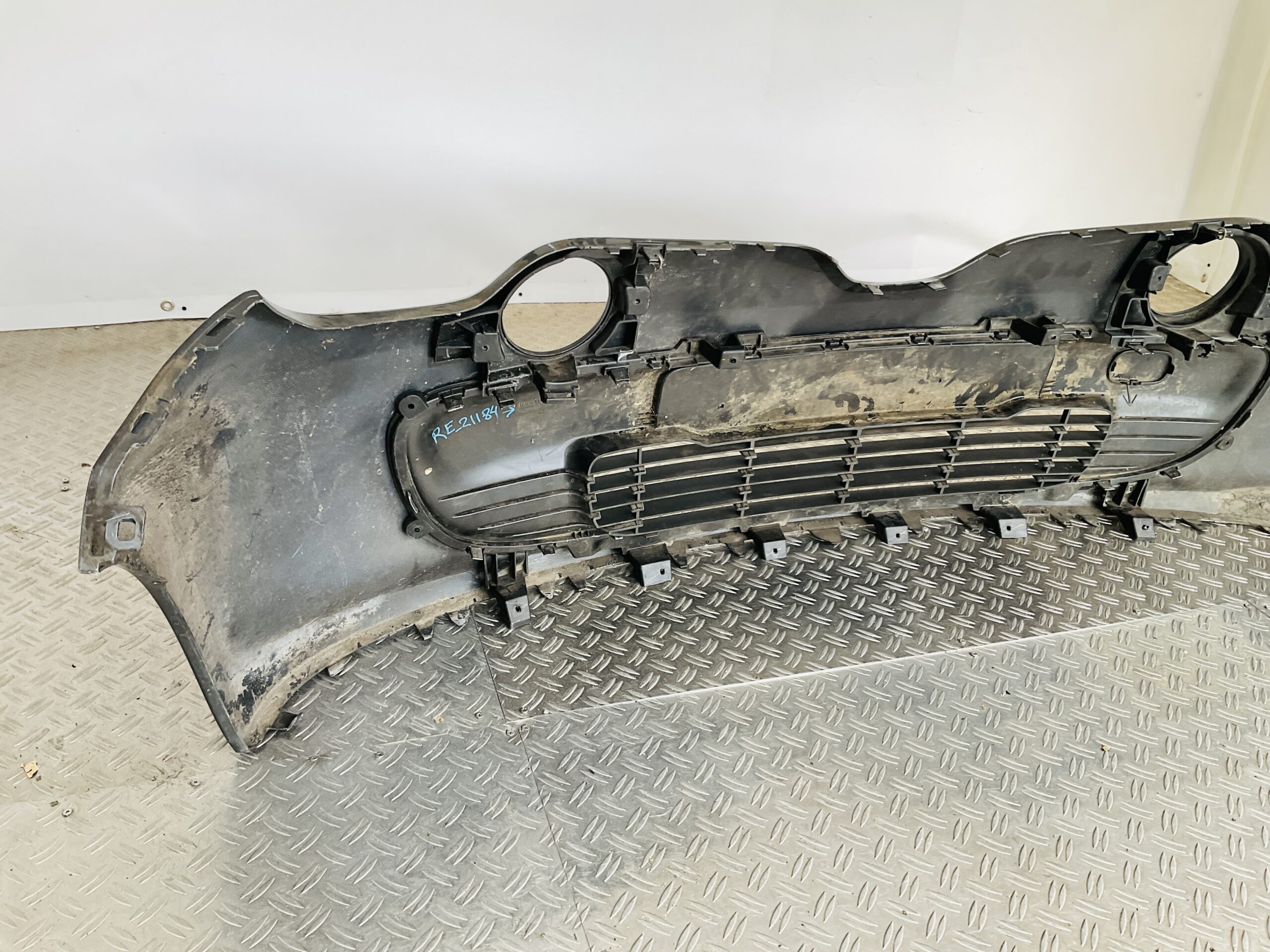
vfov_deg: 48.2
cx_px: 635
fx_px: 1064
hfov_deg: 61.7
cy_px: 476
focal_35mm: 29
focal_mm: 3
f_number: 1.8
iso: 40
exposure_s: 1/120
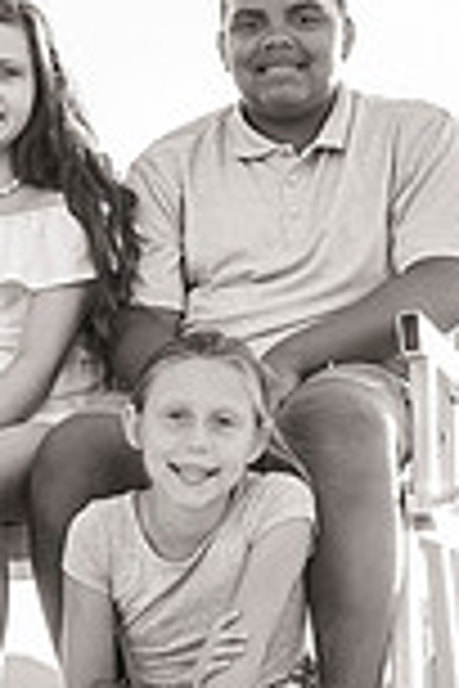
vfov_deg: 13.9
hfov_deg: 9.2
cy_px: 535
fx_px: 2811
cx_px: -97
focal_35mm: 147
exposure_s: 1/1600
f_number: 4
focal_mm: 50
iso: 640
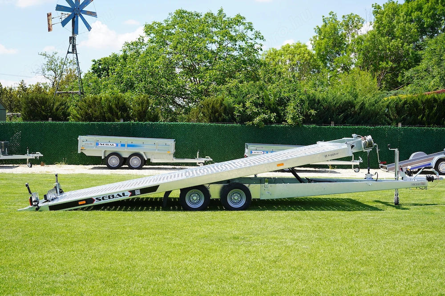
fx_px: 618
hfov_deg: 39.6
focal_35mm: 50
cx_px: 222
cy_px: 148
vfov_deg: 26.9
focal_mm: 50
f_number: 8
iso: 100
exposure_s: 1/125
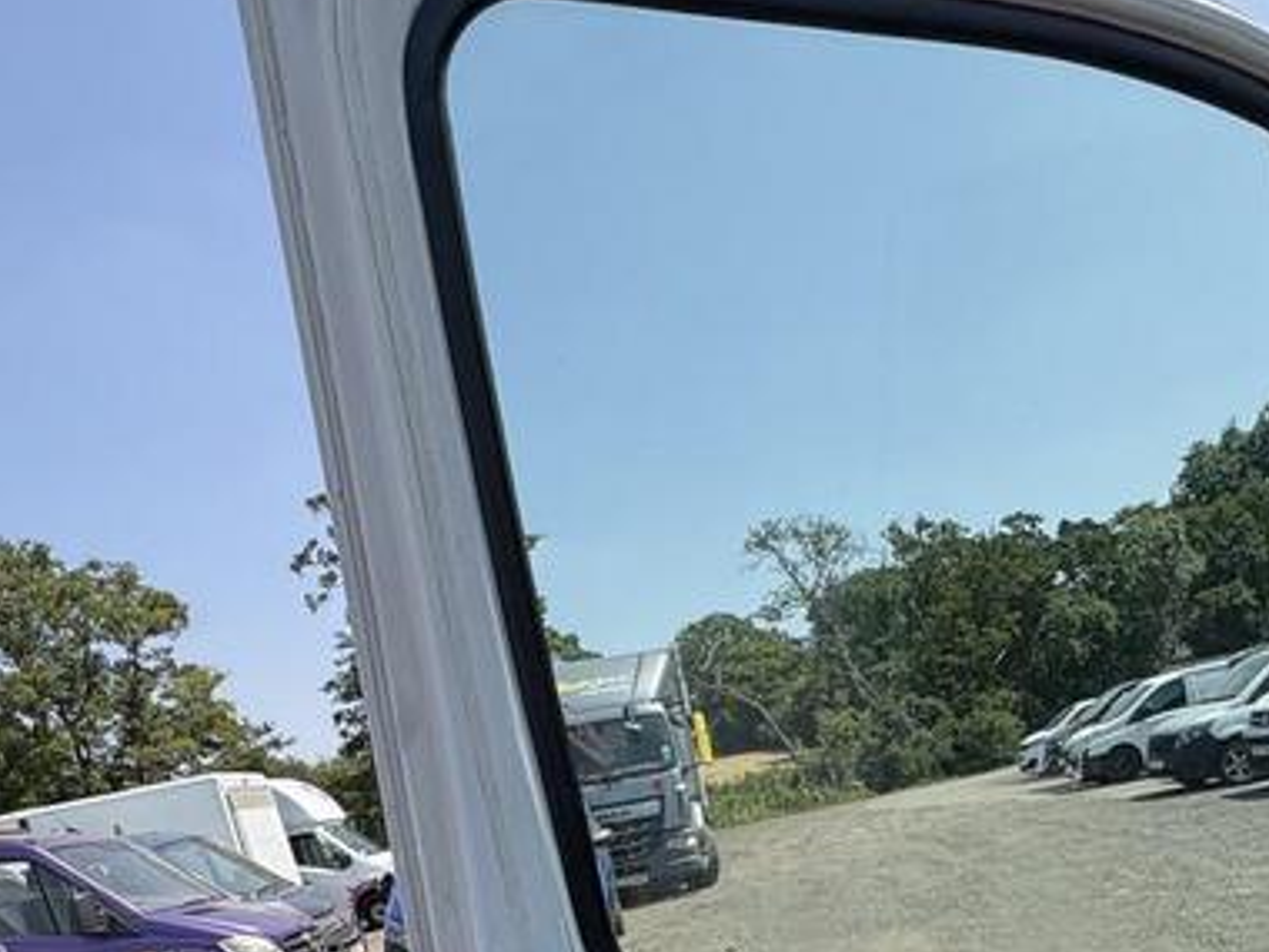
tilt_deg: -5.7
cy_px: 962
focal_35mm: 33
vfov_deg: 38.0
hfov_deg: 54.2
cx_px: 852
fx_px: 1210
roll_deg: +11.1
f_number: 2.2
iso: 40
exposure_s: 1/932
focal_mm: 2.22
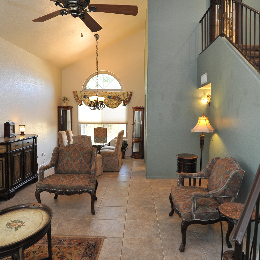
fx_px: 212
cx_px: 137
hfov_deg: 62.9
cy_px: 125
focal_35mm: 25
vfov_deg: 62.9
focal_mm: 18
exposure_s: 1/30
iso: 1250
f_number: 7.1
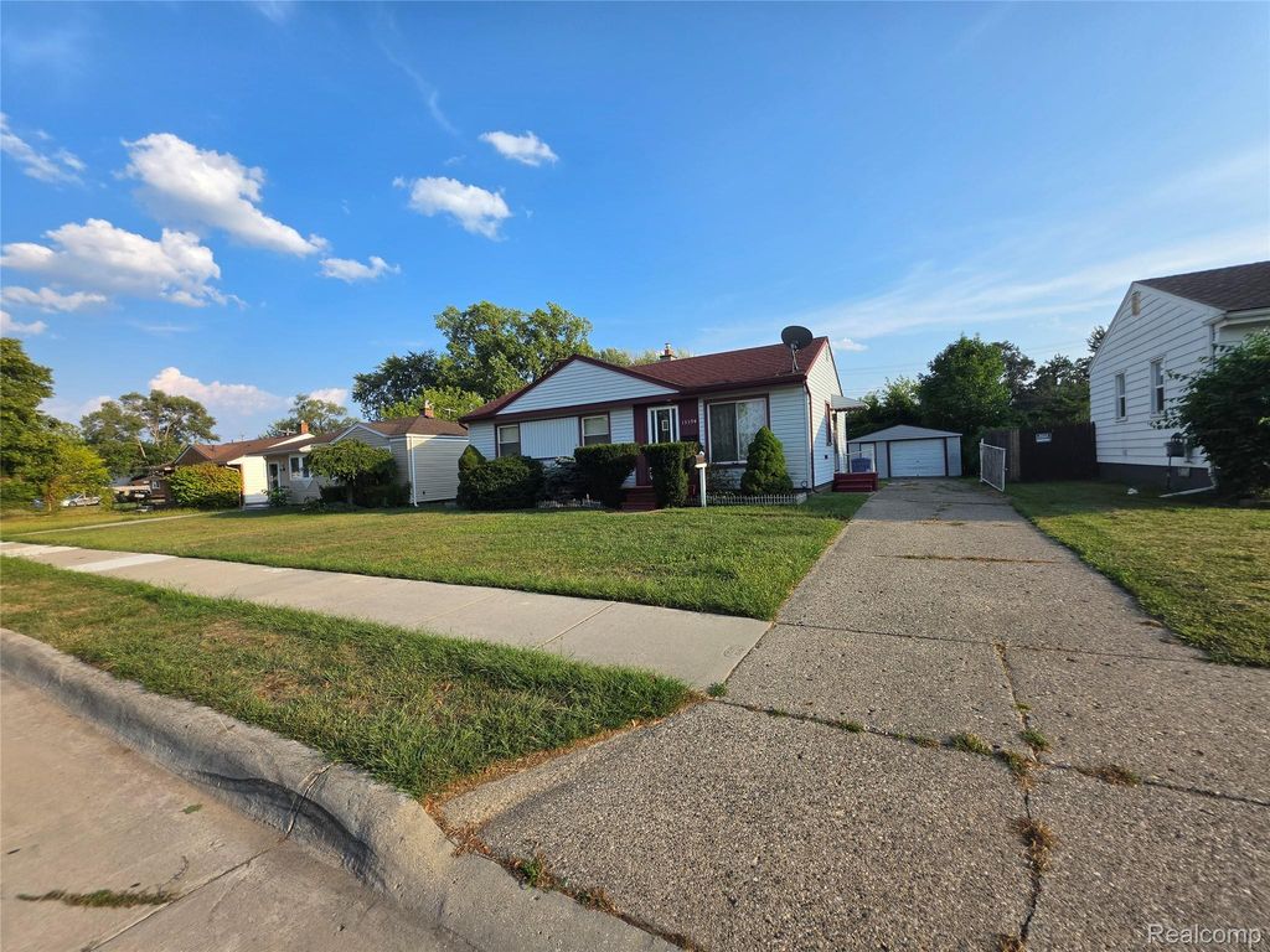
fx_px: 477
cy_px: 476
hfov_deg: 106.2
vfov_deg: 89.9
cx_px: 635
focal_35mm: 13
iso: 32
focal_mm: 2.2
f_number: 1.9
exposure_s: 1/1293
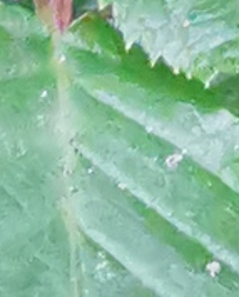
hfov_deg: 5.5
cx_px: -2
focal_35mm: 284
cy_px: -230
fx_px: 2505
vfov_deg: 6.6
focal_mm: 2.26
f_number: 2.2
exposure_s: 1/25
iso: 500
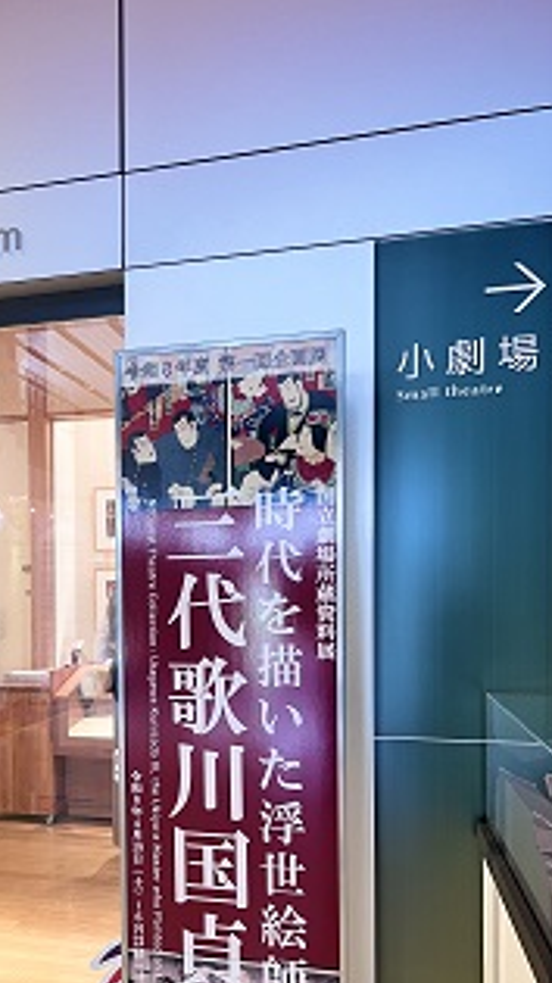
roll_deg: +1.0
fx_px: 938
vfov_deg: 54.7
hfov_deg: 31.9
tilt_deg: -0.3
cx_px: 103
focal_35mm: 36
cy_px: 615
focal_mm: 5.7
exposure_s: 1/60
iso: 250
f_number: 1.5
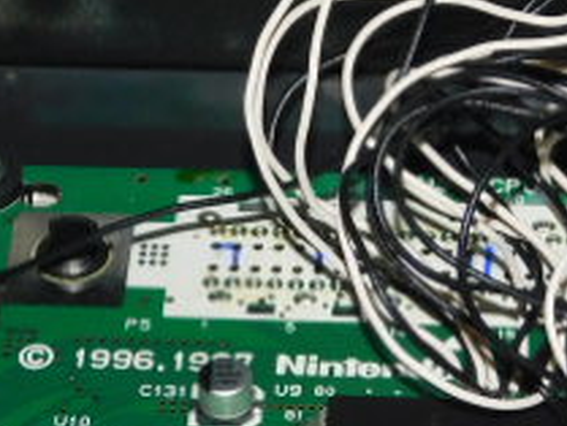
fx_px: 4966
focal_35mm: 303
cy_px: 404
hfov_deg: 6.5
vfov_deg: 4.9
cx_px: 496
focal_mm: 17.6
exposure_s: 1/60
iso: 200
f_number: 4.6
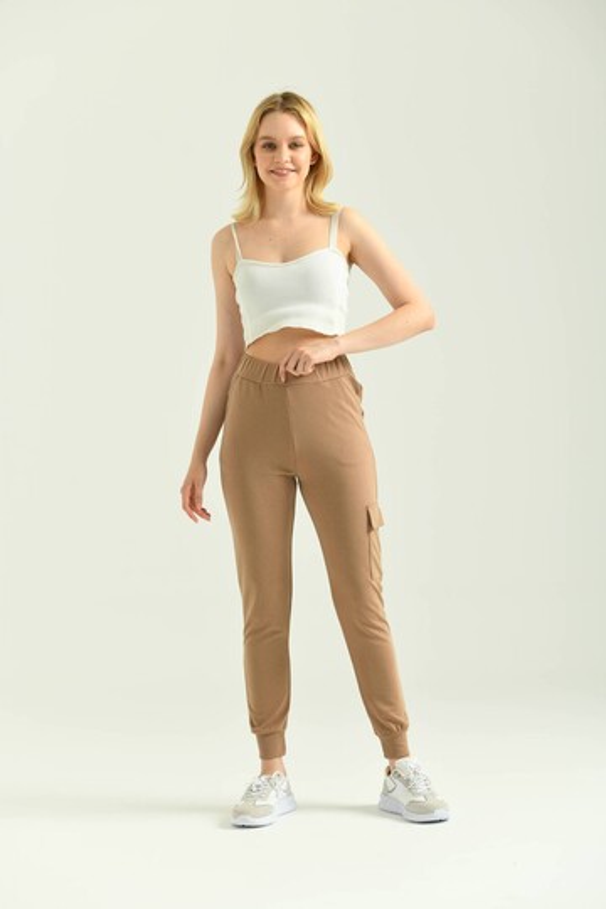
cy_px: 454
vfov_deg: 26.0
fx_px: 1969
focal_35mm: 78
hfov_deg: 17.5
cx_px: 303
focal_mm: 78
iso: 125
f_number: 5.6
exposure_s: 1/160
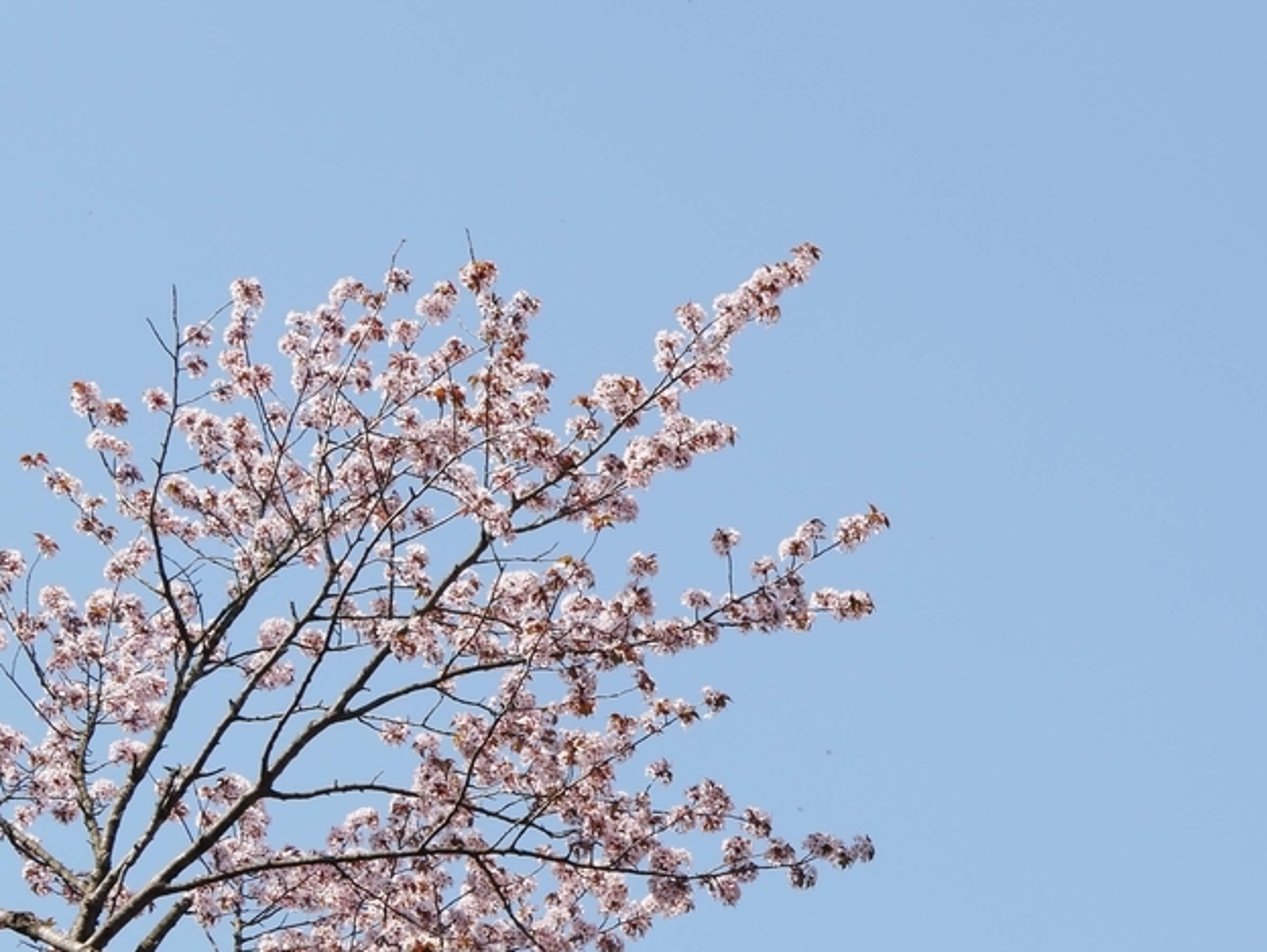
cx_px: 889
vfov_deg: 9.6
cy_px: 841
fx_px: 5640
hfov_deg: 12.8
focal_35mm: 154
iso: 200
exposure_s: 1/320
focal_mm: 40
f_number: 7.1
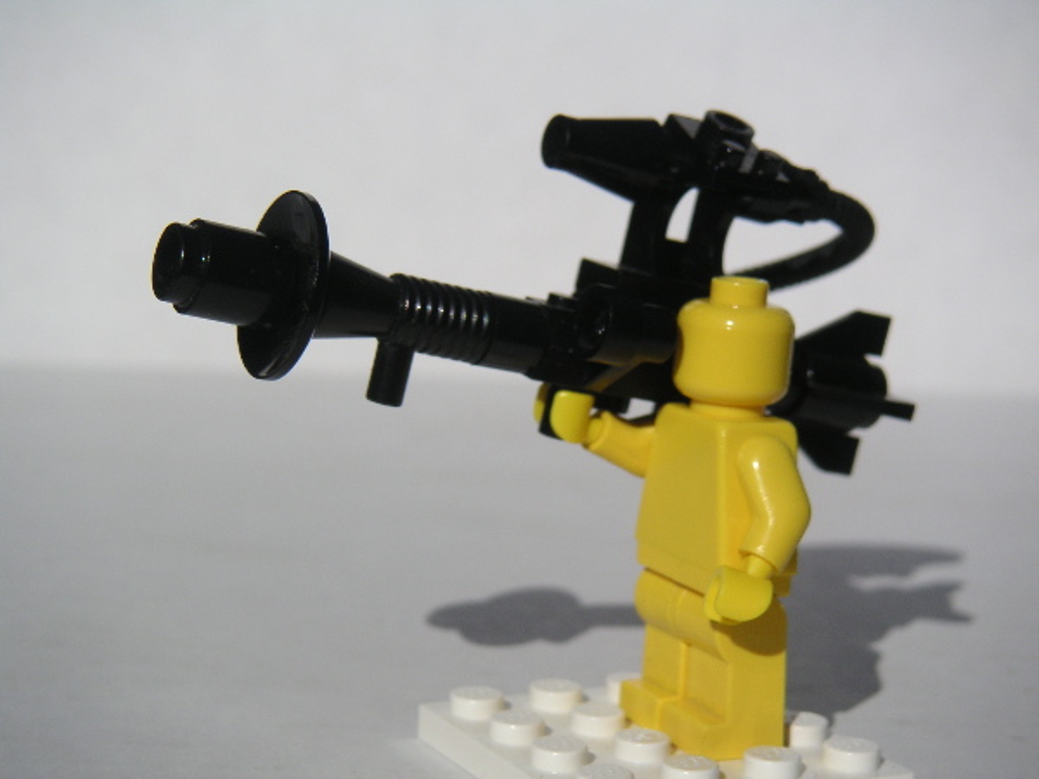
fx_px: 2521
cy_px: 390
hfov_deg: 23.3
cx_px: 520
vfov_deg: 17.6
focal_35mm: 84
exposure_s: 1/500
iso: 50
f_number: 8
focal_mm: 13
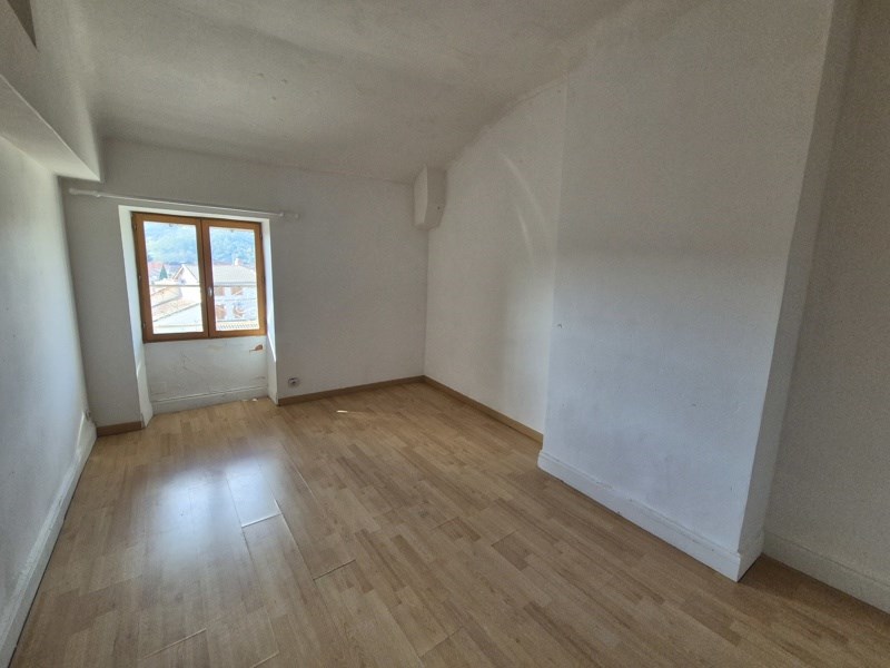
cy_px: 334
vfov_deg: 89.9
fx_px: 334
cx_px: 445
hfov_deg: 106.2
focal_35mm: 13
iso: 320
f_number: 2.2
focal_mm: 2.2
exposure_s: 1/359
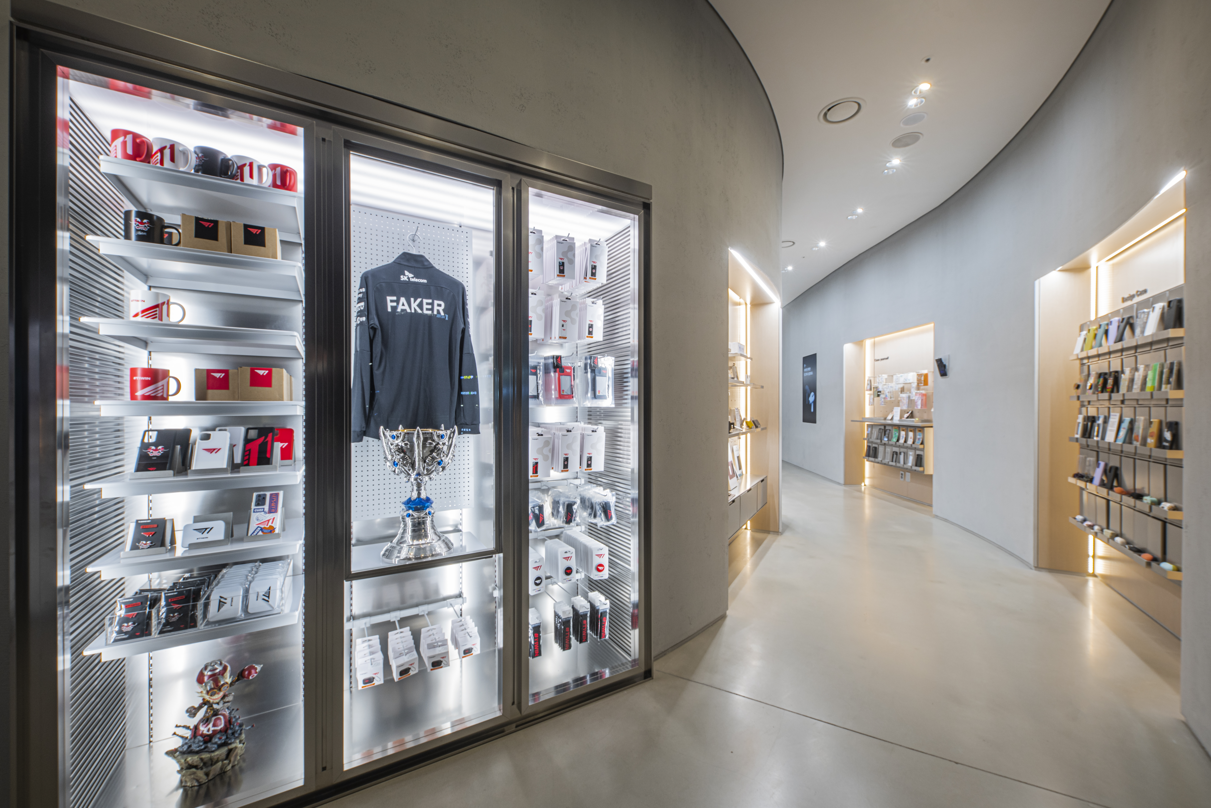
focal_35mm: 14
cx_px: 606
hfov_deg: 104.3
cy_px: 404
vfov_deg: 81.2
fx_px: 471
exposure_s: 1/2
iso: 100
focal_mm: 14
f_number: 13
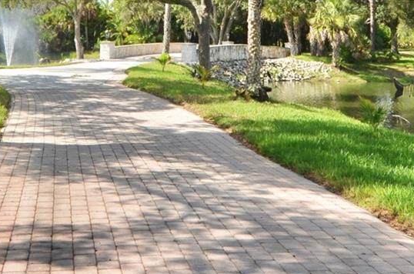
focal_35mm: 107
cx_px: 162
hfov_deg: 19.1
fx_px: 1228
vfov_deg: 12.6
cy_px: -12
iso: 100
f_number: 8
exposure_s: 1/250
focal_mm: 24
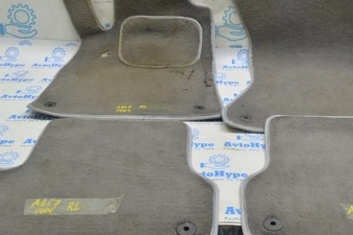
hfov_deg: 38.7
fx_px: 499
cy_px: 57
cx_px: 215
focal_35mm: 51
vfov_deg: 26.1
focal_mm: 18
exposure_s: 1/20
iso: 400
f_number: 5.6
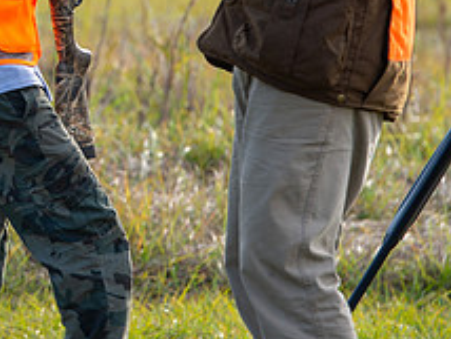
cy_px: -42
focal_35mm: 455
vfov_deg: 3.3
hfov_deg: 4.3
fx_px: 5935
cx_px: -15
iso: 100
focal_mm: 175
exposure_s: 1/200
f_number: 5.6
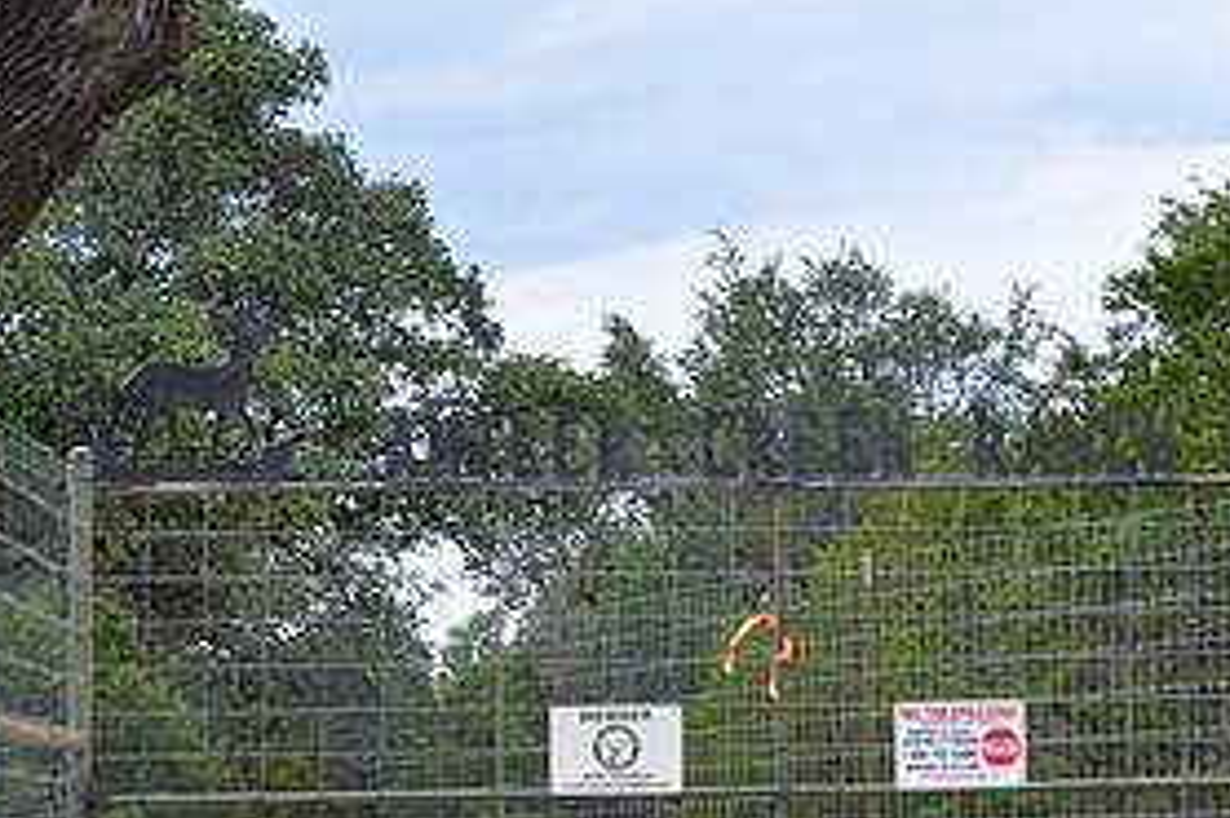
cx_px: 938
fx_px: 6180
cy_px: 544
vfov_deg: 7.6
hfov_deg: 11.3
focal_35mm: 181
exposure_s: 1/160
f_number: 6.3
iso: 200
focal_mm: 58
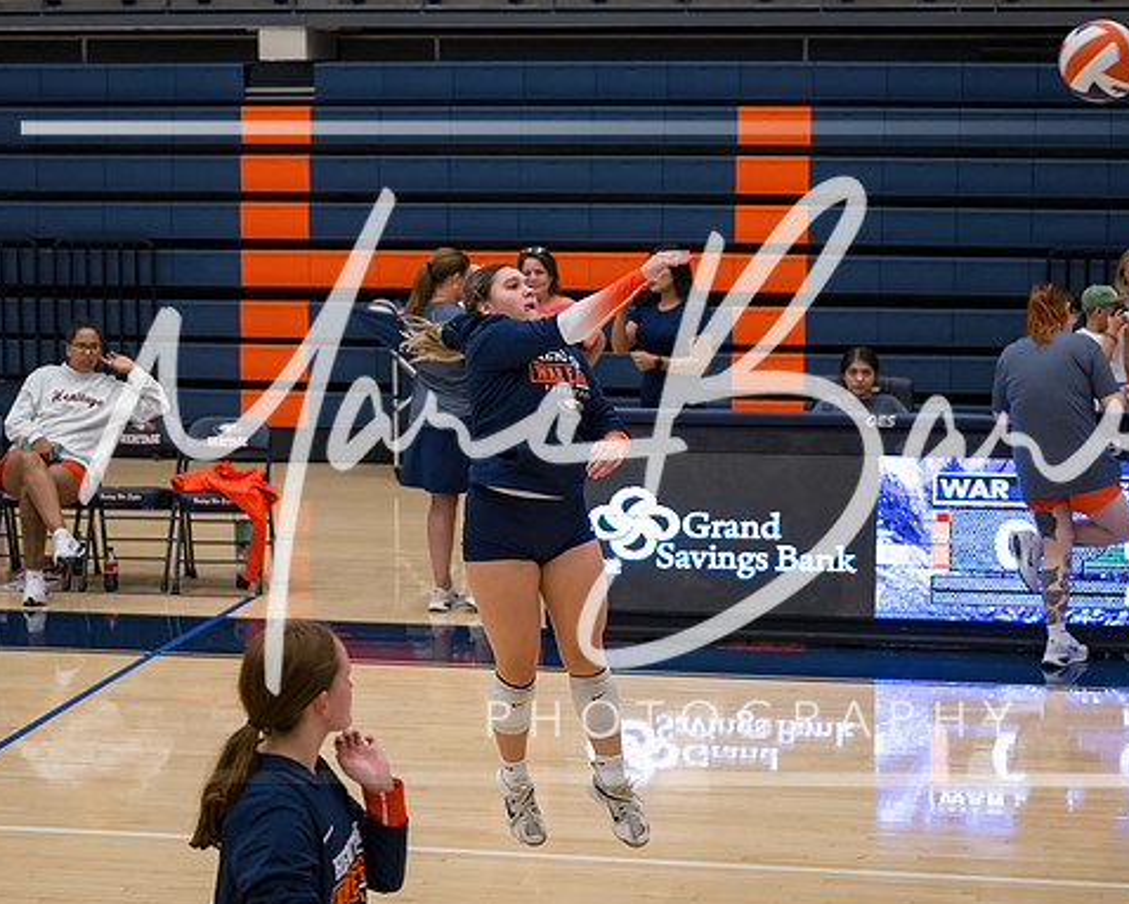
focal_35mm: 96
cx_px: 542
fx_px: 3210
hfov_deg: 19.9
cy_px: 406
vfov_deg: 16.0
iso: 2000
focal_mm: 70
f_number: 2.8
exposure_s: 1/1000
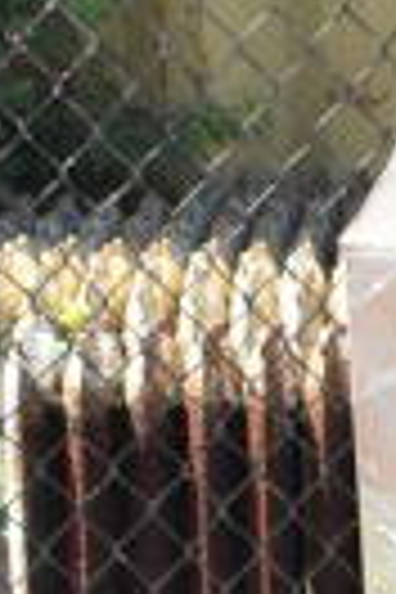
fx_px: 3432
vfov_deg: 9.6
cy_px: 936
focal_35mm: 208
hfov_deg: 6.0
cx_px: 1328
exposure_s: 1/500
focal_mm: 20
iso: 1600
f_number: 11
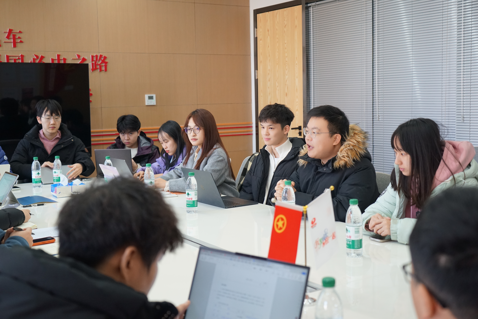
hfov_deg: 44.5
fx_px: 584
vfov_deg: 30.5
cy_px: 160
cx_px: 239
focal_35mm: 44
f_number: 4
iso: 1600
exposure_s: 1/160
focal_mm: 44
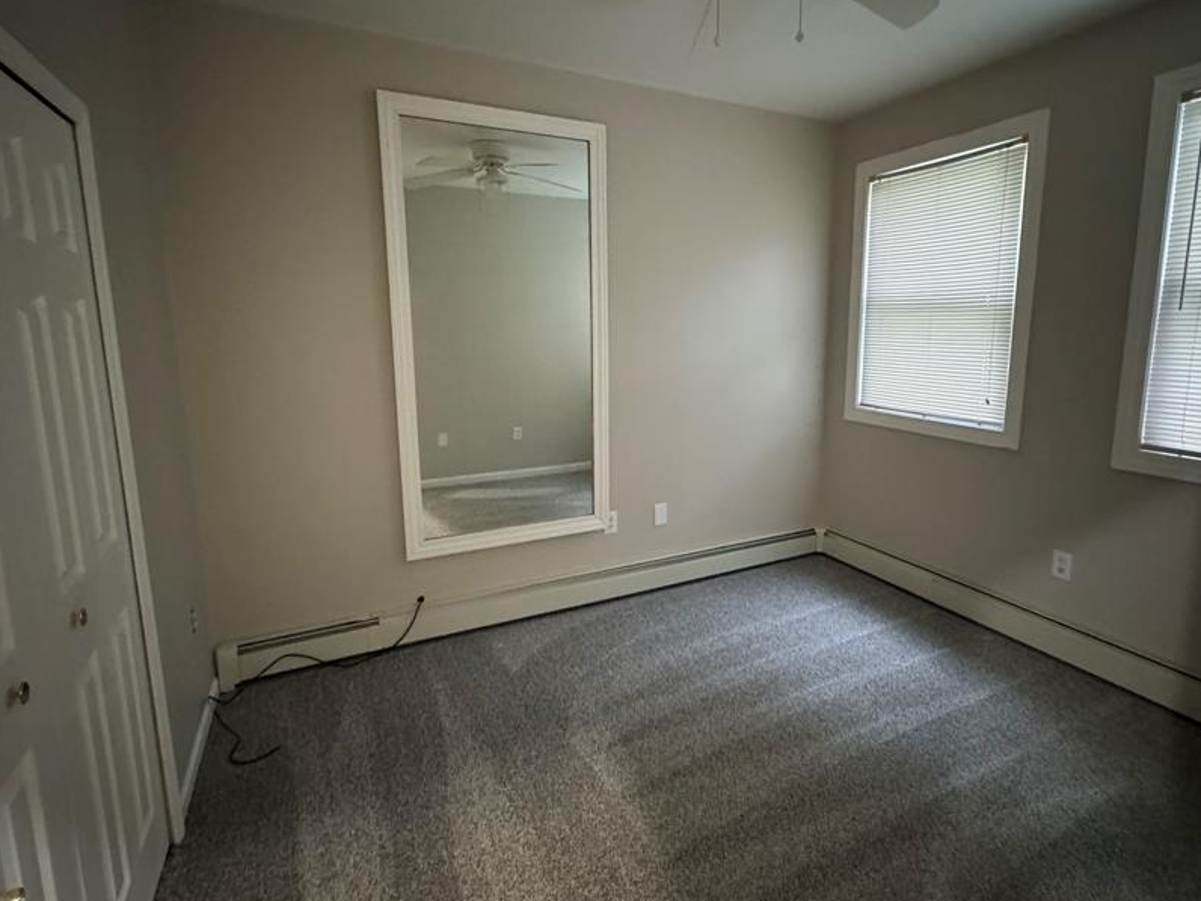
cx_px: 643
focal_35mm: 18
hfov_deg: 87.6
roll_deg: -0.3
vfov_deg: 71.5
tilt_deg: -9.2
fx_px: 625
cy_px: 417
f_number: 2.2
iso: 1250
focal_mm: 2.22
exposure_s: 1/40
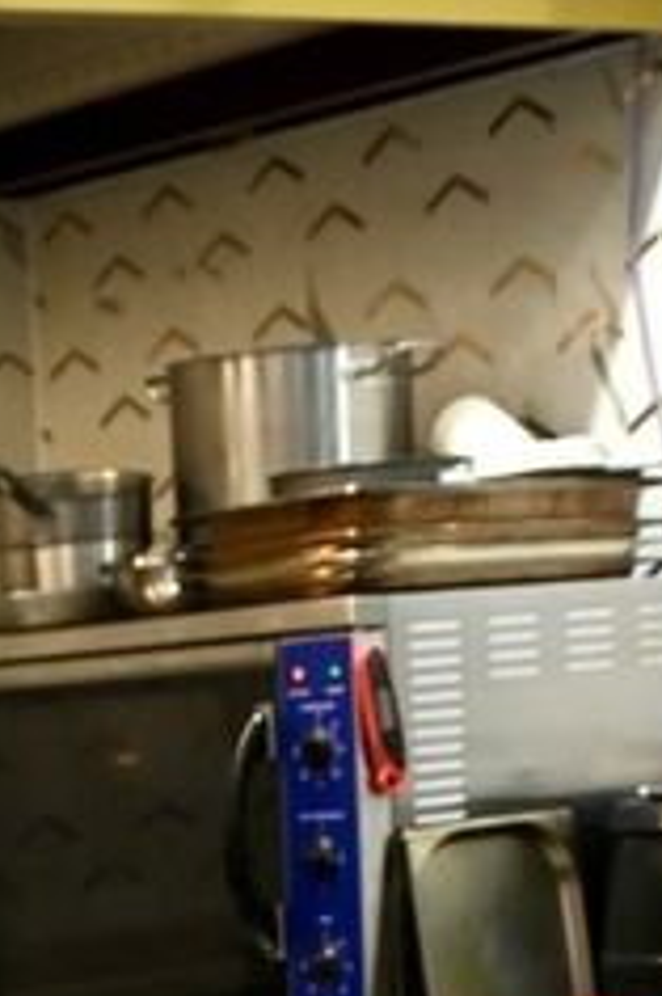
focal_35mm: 122
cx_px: -354
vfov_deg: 14.8
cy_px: 1760
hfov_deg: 10.8
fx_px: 3370
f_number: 5.6
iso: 2500
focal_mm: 24
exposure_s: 1/125
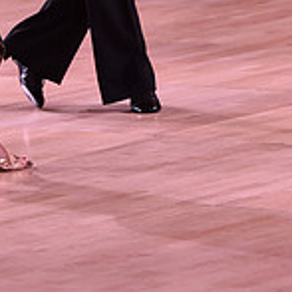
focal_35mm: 389
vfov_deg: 4.5
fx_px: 3712
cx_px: -15
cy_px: -153
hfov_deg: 4.5
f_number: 4
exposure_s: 1/250
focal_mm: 116
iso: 1600
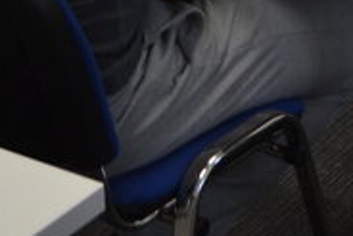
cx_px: 140
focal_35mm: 167
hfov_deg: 12.3
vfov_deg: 7.5
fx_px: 1639
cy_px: -402
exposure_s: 1/100
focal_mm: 20
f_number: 5
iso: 400
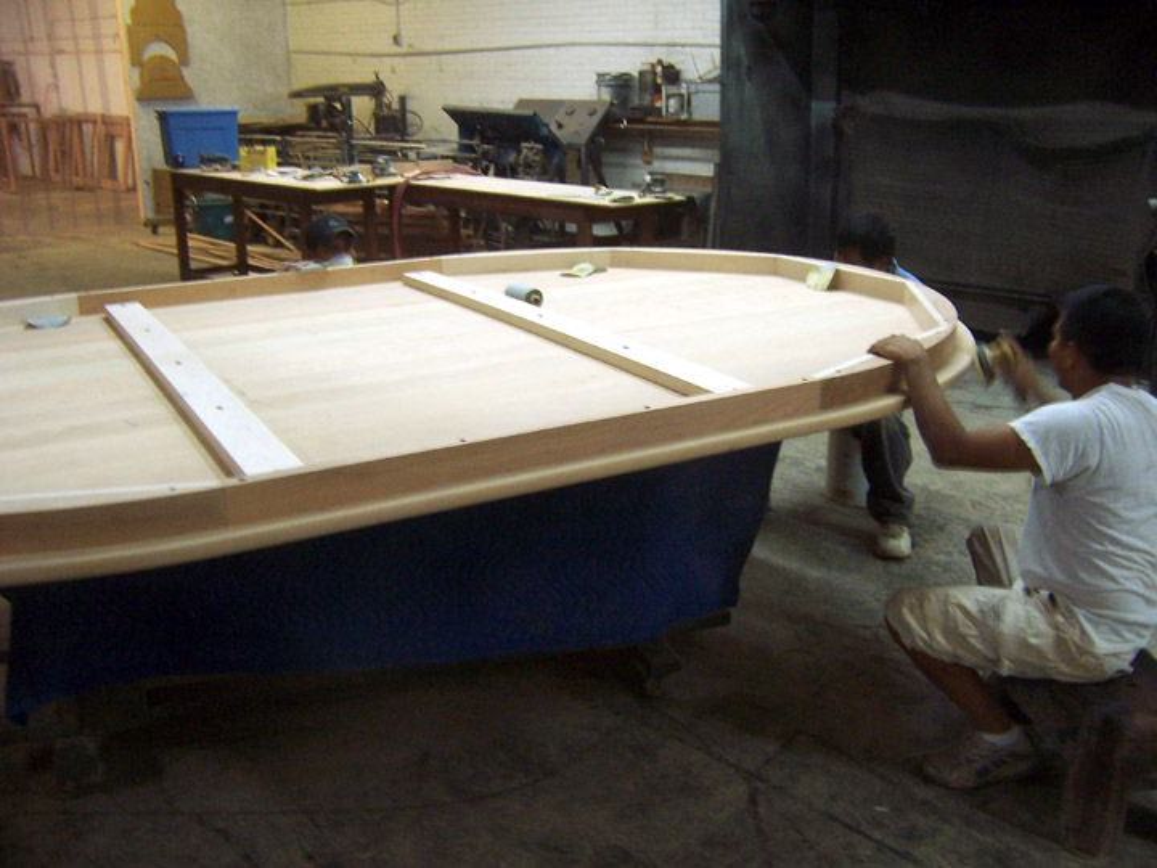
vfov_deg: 42.9
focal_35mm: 33
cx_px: 578
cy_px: 434
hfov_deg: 55.4
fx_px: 1103
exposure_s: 1/8
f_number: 3.4
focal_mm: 5.5
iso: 140
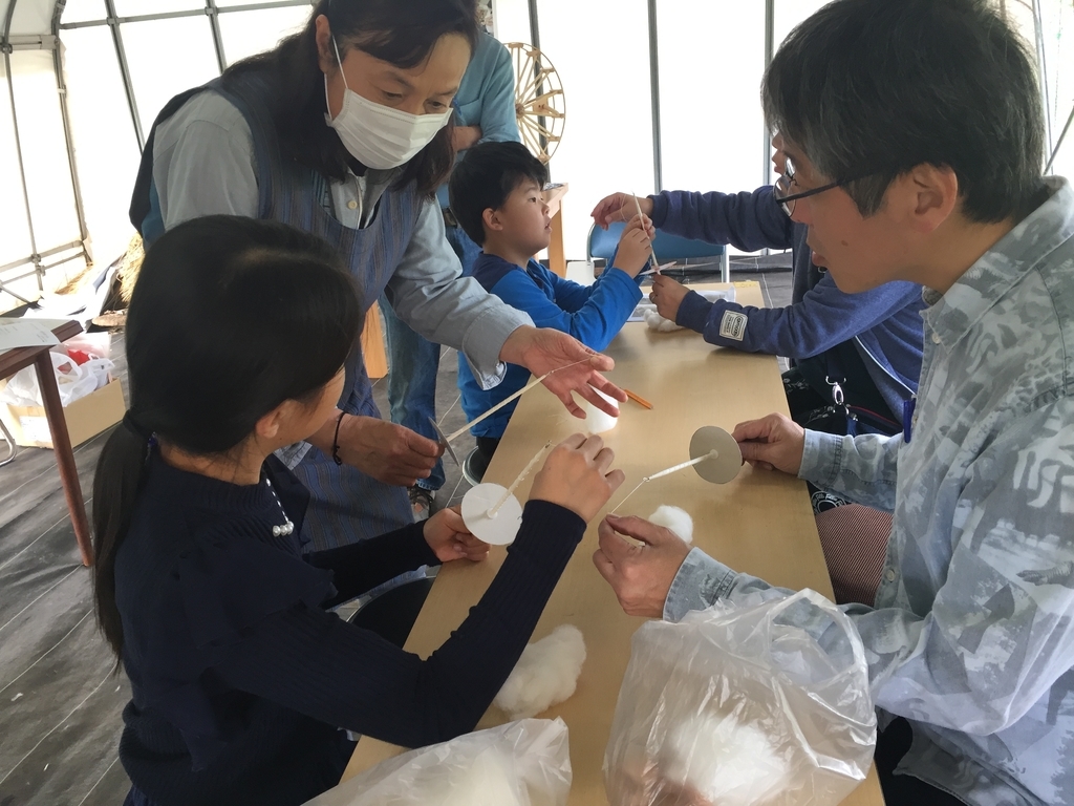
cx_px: 537
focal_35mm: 29
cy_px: 403
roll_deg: +4.9
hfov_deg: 61.7
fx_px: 900
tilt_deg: -21.2
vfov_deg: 48.2
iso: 32
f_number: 2.2
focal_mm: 4.15
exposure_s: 1/40
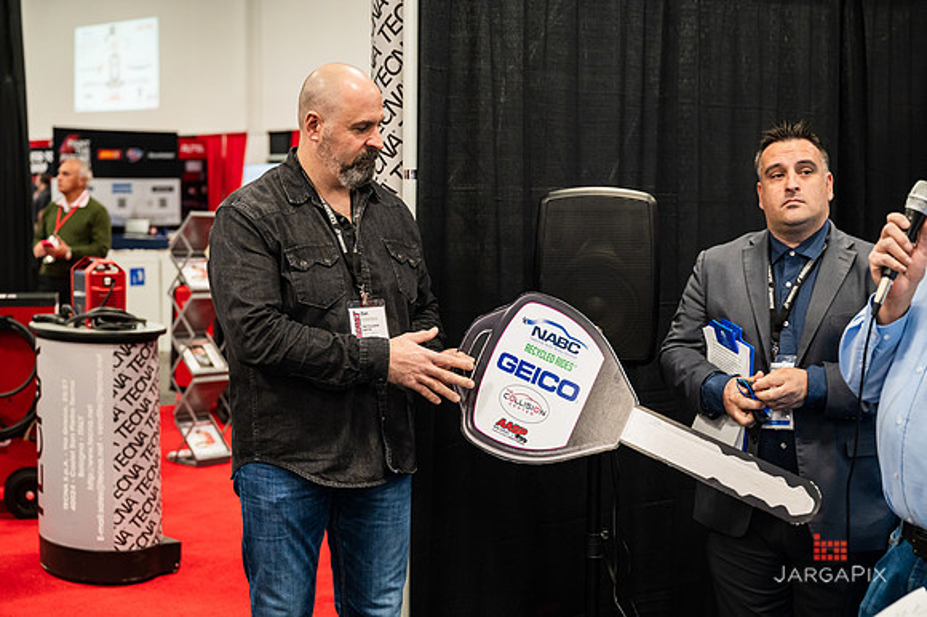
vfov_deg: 24.5
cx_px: 464
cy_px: 308
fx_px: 1420
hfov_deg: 36.2
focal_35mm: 55
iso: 3200
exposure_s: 1/200
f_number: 3.5
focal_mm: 55
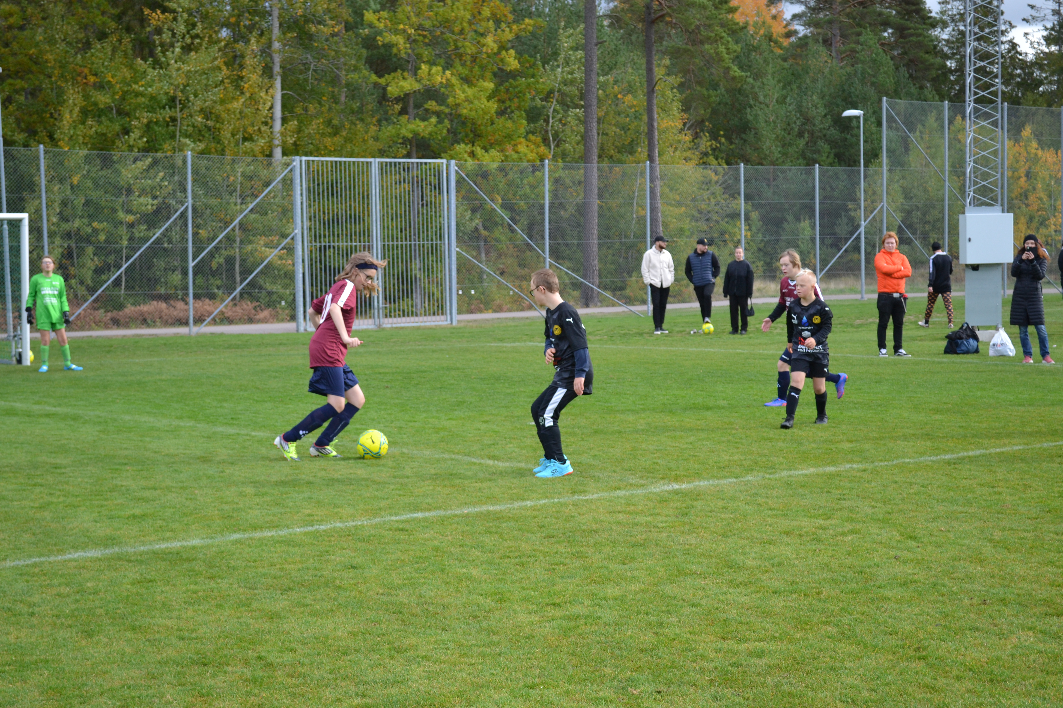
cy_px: 354
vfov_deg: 21.6
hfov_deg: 31.9
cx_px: 532
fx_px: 1860
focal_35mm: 63
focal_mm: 42
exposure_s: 1/500
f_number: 5.3
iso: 450
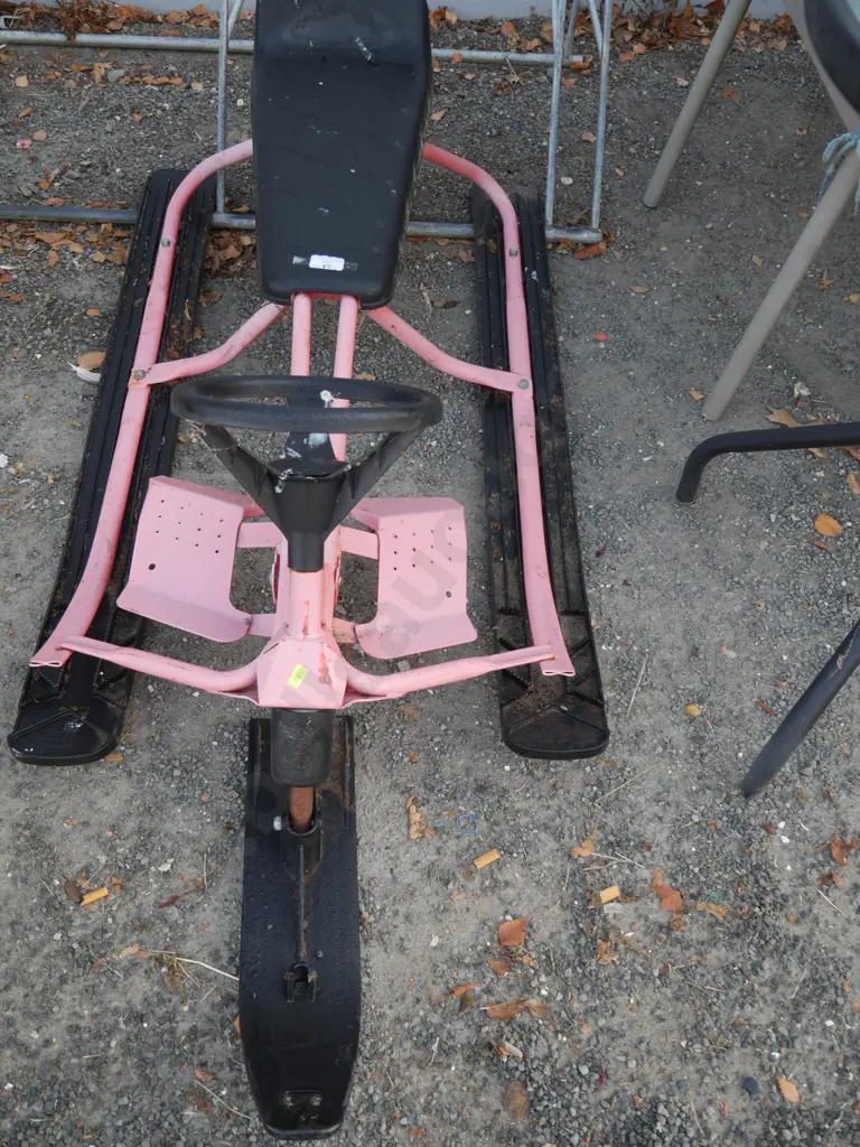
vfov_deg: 56.8
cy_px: 574
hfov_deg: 44.2
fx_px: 1060
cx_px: 430
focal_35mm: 32
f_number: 3.6
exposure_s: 1/100
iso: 200
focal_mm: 16
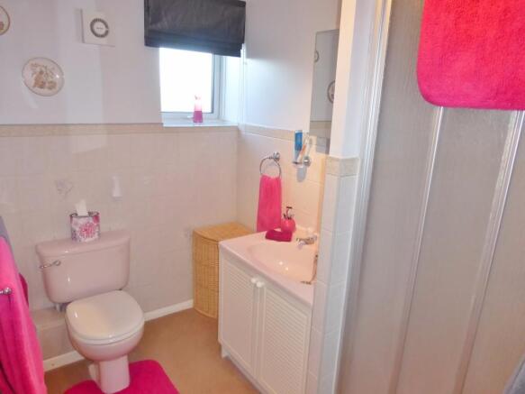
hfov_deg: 71.6
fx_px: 364
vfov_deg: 56.8
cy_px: 197
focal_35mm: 24
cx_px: 262
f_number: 3.3
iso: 320
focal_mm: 4.3
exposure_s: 1/60
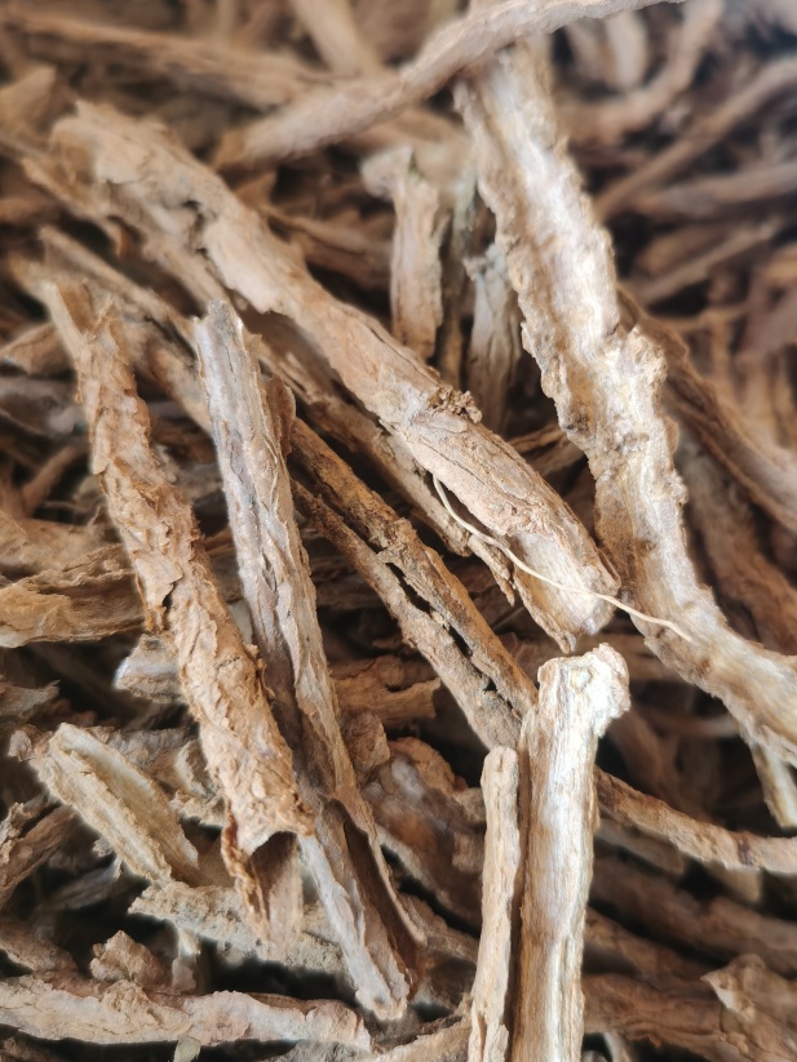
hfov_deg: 40.5
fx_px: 1075
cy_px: 478
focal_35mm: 35
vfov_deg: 52.5
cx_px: 474
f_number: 1.8
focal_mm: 5.58
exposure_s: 1/120
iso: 125
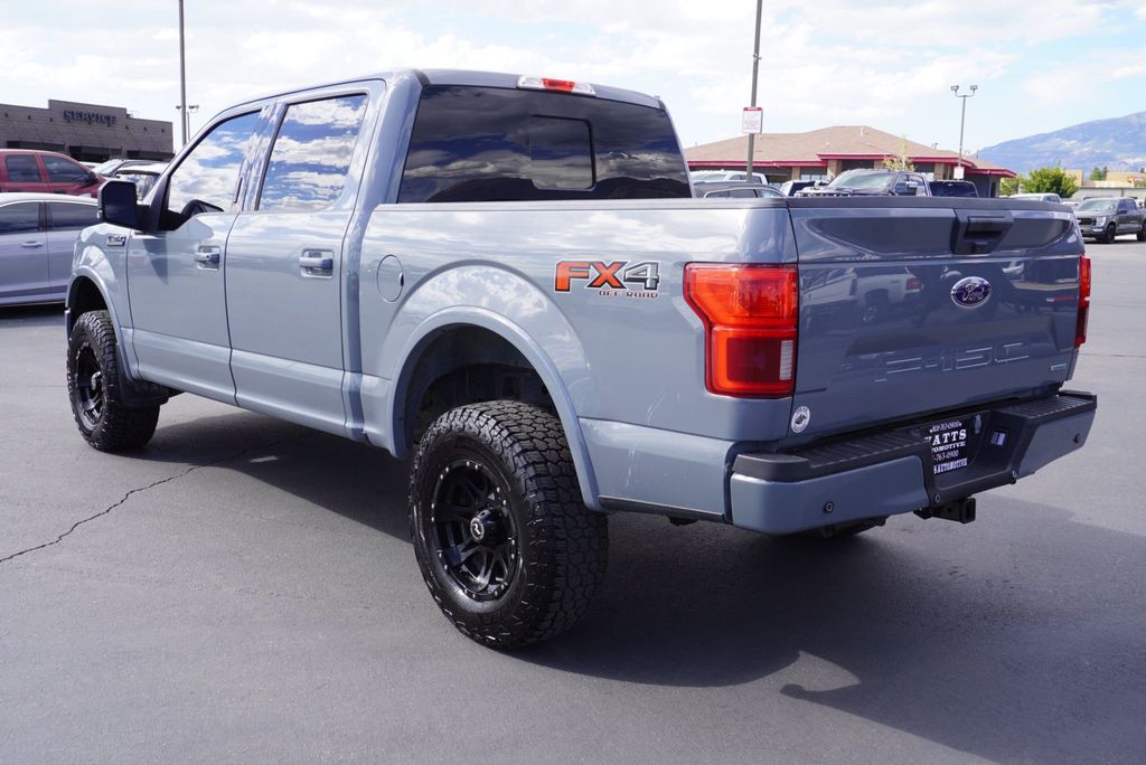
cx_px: 573
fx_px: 1099
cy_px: 382
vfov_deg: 38.4
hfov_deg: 55.1
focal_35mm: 34
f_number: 7.1
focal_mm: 23
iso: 100
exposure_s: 1/100
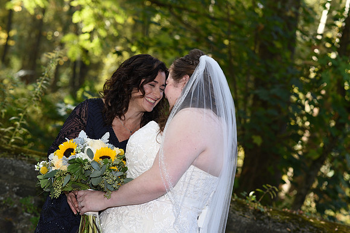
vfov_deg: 16.1
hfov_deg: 23.9
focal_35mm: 85
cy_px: 116
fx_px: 827
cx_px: 175
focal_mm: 85
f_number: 4
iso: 200
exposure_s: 1/200
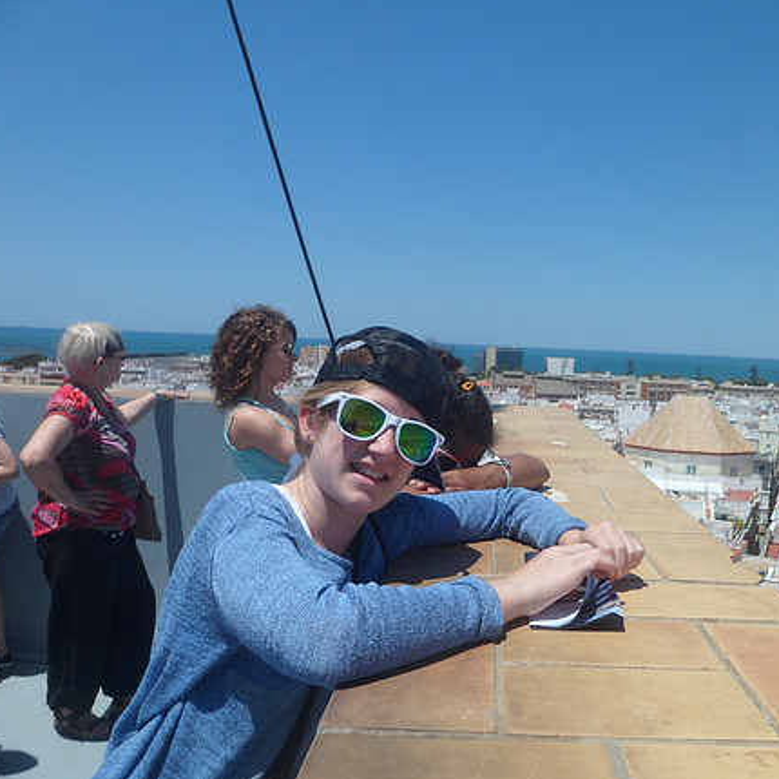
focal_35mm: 31
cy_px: 389
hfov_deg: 51.8
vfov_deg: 52.5
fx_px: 789
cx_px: 502
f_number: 9.4
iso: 80
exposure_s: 1/250
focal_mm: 4.9
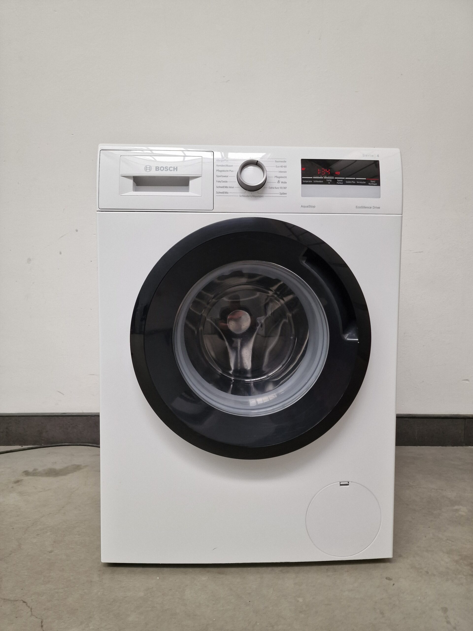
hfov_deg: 58.9
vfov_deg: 73.9
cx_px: 236
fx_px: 419
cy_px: 316
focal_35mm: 23
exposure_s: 1/100
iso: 100
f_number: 1.8
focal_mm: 6.4
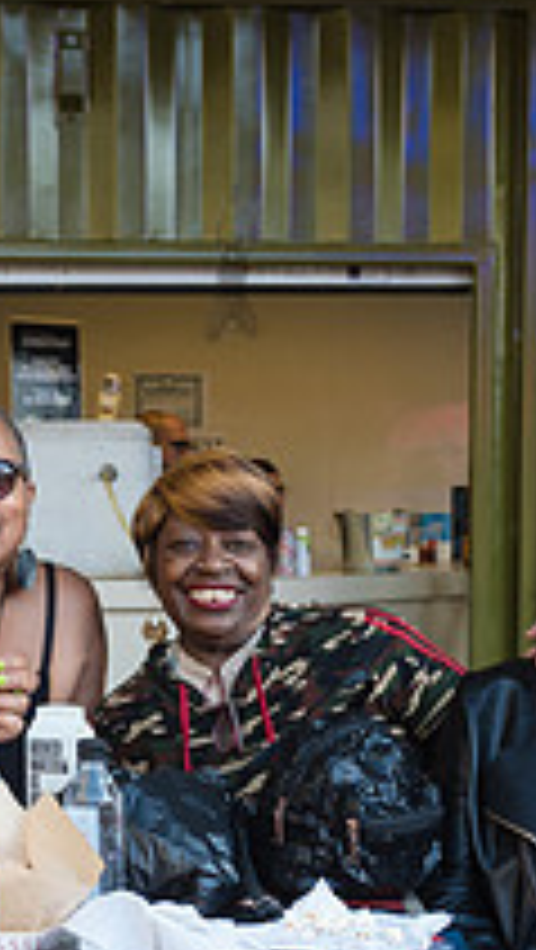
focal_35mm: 69
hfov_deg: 17.5
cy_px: 696
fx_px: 1740
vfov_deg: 30.1
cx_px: 230
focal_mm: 24
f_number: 3.5
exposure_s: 1/125
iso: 200
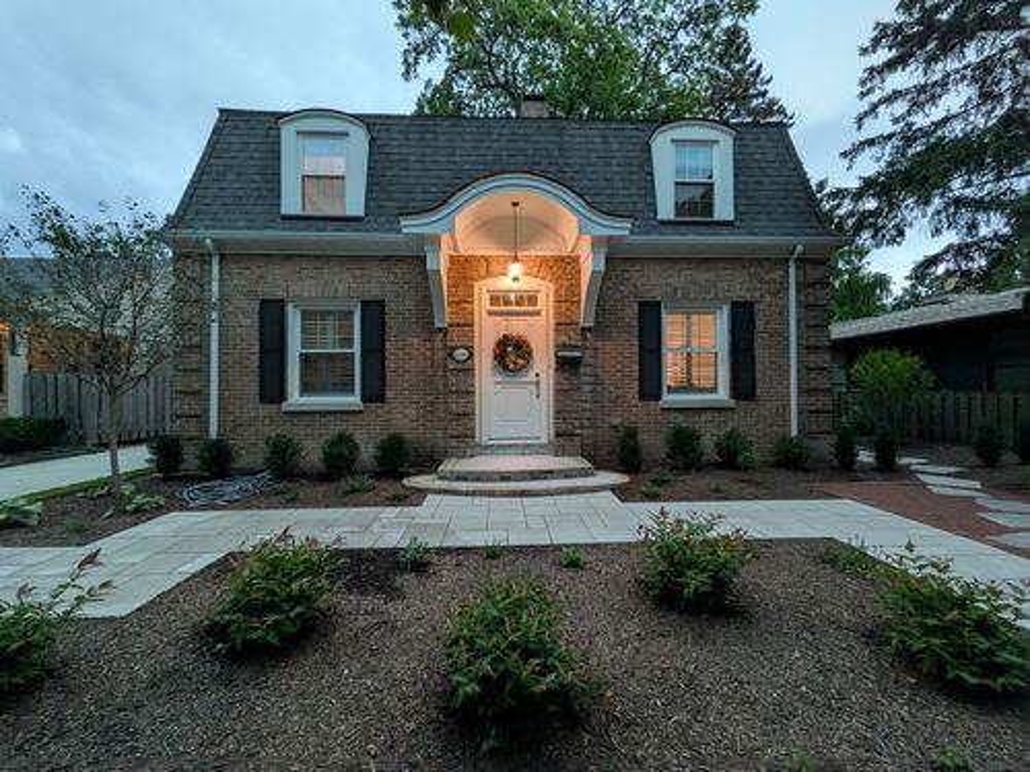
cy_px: 386
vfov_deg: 85.7
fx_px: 417
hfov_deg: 102.1
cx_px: 515
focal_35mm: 14
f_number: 2.2
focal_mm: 1.85
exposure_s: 1/25.7
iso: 175
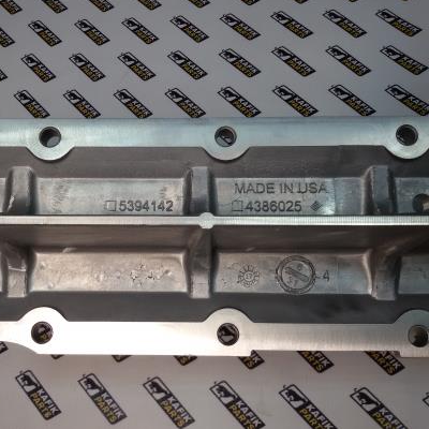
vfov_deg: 44.9
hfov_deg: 44.4
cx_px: 152
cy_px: 214
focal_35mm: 37
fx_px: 519
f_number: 2.4
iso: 40
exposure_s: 1/50
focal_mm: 2.93
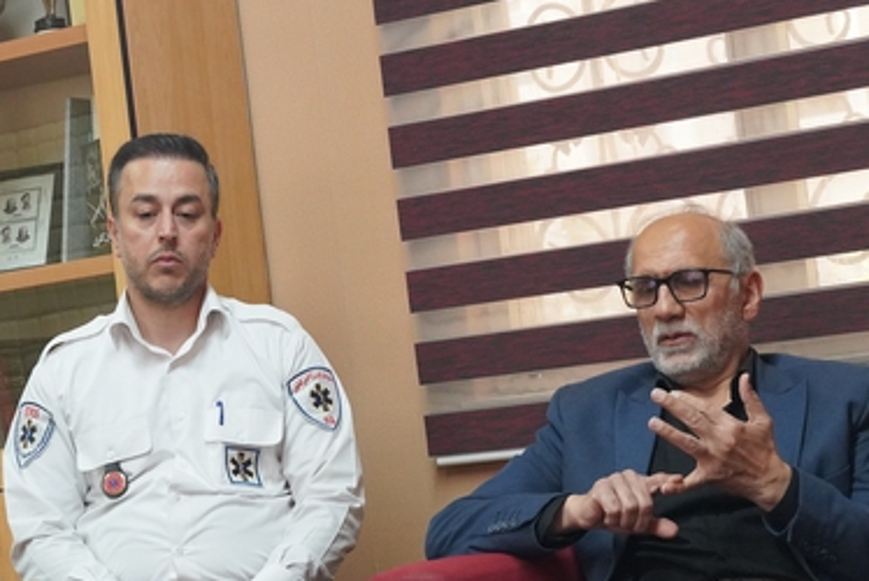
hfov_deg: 21.6
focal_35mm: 94
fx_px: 2273
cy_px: 438
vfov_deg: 14.5
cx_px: 432
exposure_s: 1/160
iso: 2500
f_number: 4
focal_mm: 34.4
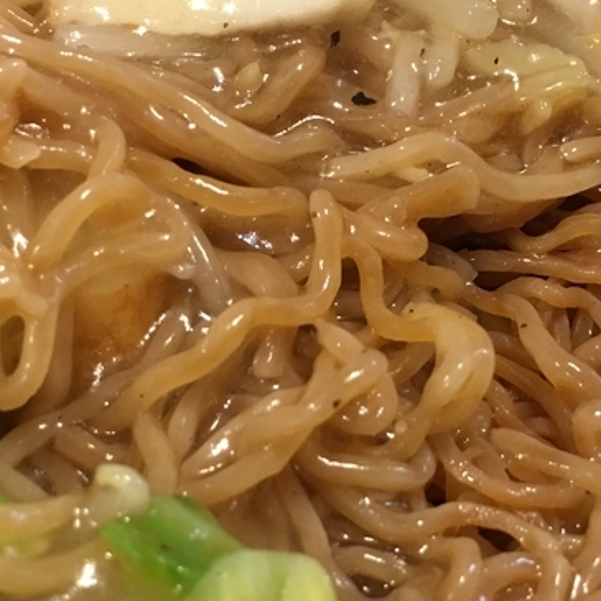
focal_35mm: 72
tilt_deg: -49.8
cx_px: 300
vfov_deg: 23.8
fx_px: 1414
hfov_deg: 24.0
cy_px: 436
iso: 100
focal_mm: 4.15
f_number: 2.2
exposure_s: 1/17
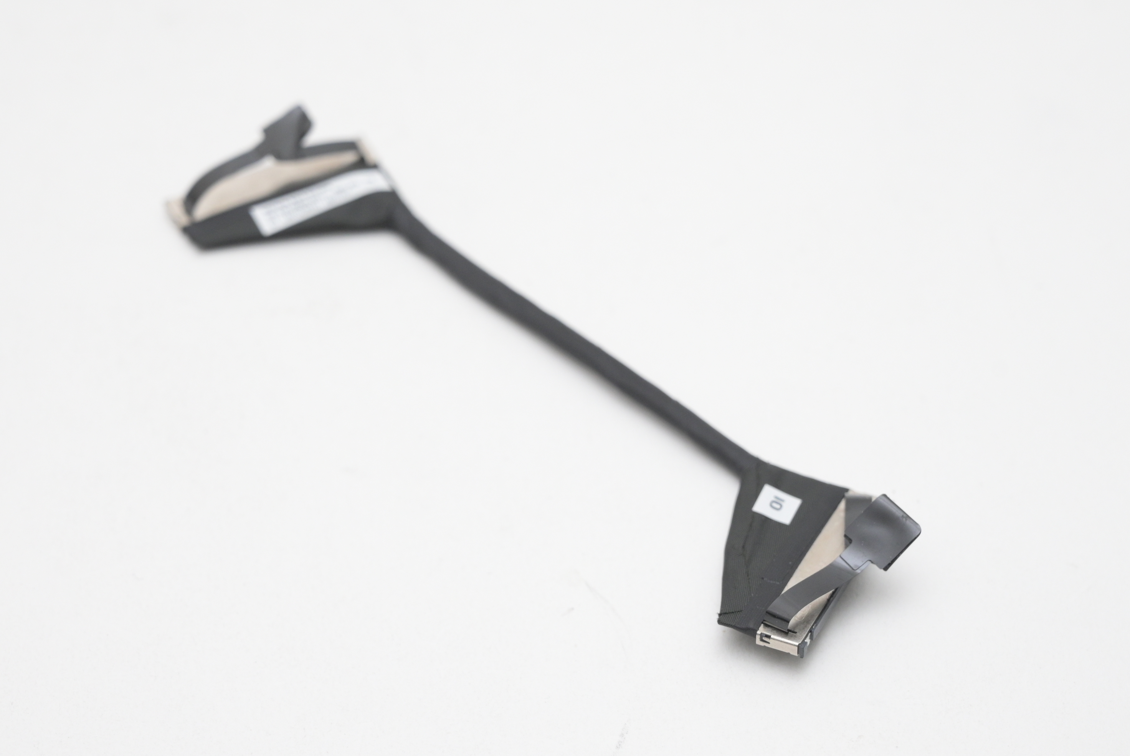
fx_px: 3298
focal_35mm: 105
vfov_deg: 13.1
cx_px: 565
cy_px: 378
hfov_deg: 19.4
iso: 1600
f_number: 7.1
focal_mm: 70
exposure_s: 1/200
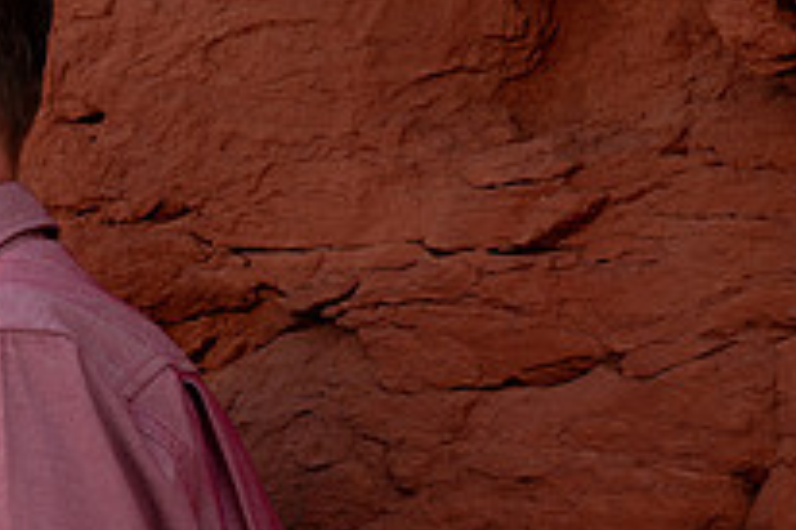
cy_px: 549
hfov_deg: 8.4
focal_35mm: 242
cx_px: -143
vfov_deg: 5.7
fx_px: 5346
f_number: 6.3
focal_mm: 86
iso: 400
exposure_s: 1/200
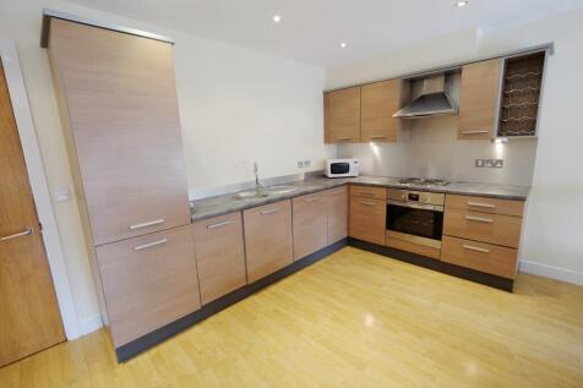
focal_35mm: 15
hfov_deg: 100.4
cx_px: 292
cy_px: 194
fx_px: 243
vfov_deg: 77.3
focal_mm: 10
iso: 800
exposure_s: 1/75
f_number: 4
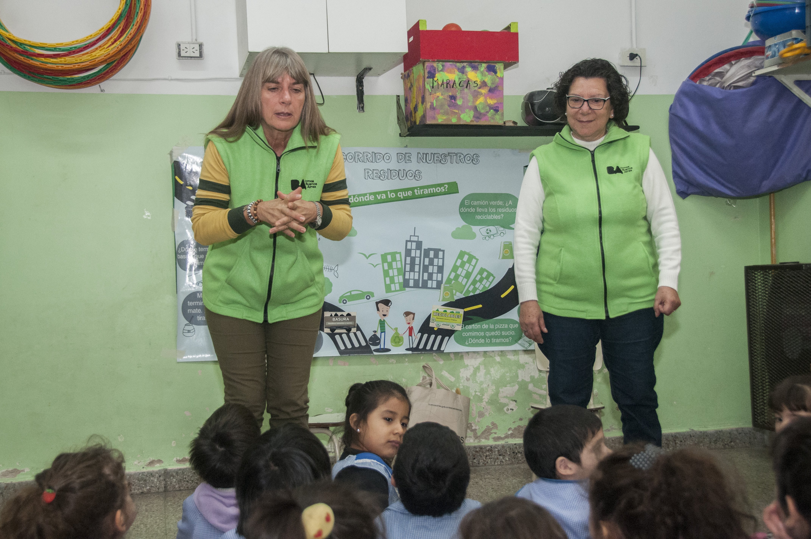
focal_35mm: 46
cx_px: 406
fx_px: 1046
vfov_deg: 28.9
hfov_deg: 42.4
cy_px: 270
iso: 2000
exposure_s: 1/125
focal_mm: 31
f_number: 4.5
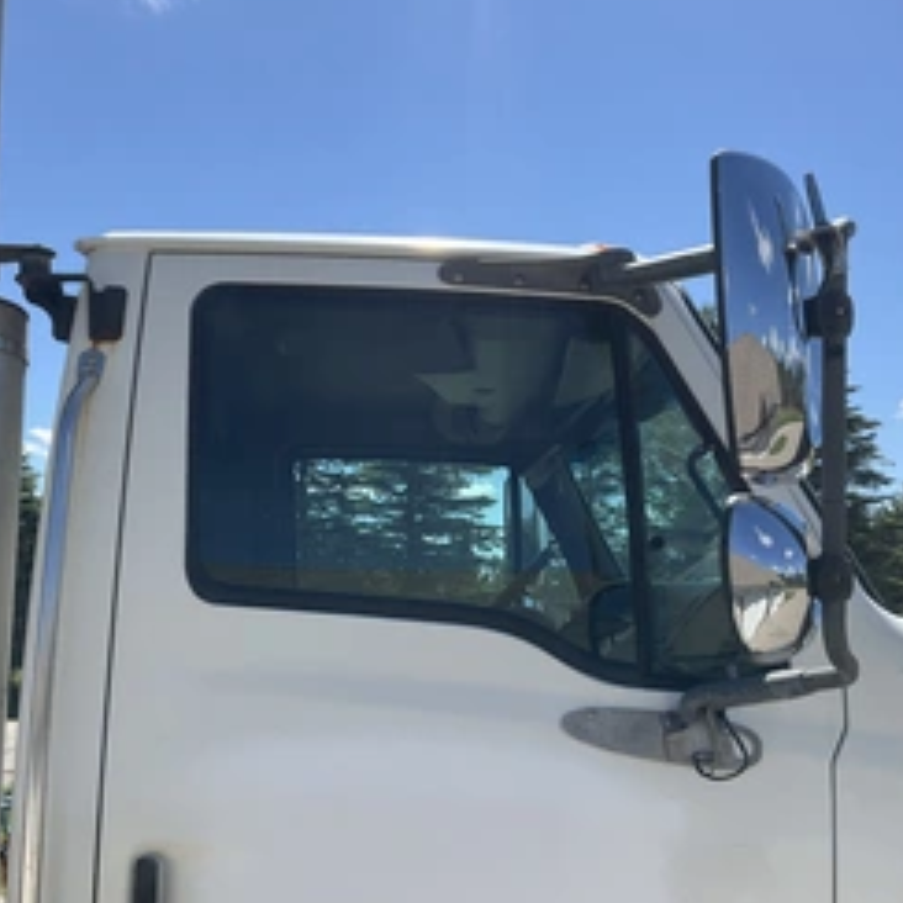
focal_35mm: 42
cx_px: 422
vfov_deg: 40.0
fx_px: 1240
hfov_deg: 40.0
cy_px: 496
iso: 25
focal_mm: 3
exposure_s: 1/1912
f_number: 1.8
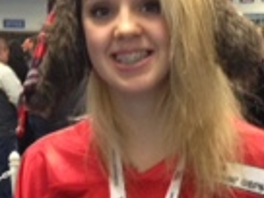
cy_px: 245
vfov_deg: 8.9
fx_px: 1258
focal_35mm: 165
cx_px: 130
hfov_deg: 12.0
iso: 200
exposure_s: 1/20
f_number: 2.4
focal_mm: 4.28
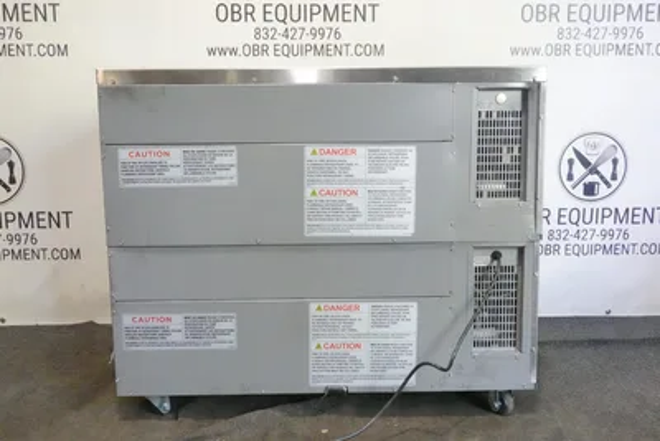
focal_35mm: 37
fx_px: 679
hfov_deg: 51.9
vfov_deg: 36.0
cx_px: 330
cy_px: 220
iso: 6400
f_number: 11
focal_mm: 13.84
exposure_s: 1/40
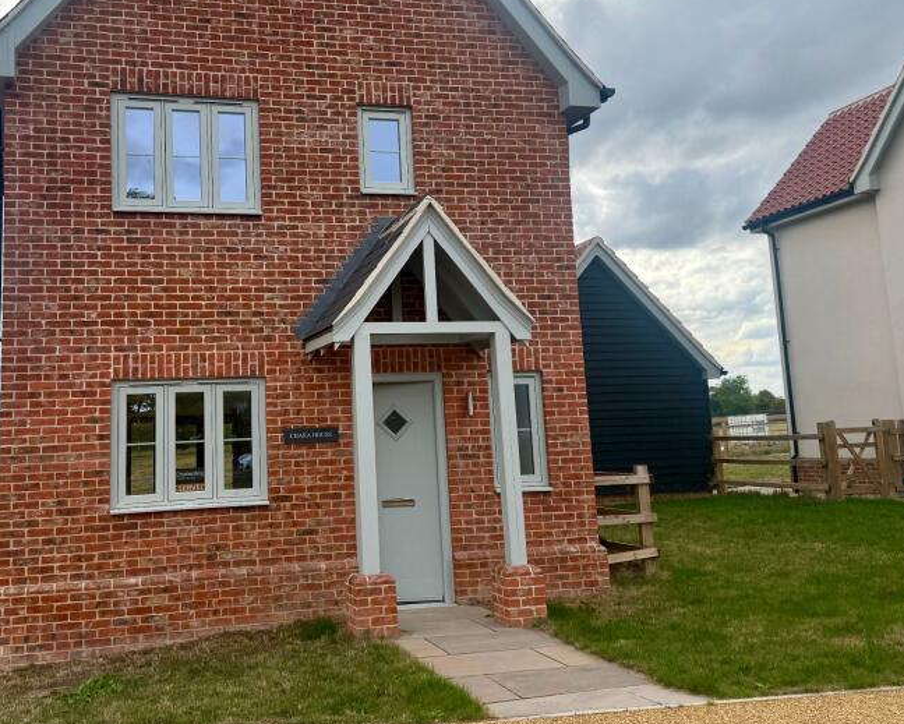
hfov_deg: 48.7
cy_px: 272
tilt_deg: +10.0
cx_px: 356
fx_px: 990
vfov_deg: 39.9
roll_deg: +2.4
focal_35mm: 37
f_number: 1.78
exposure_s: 1/3279
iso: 100
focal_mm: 6.76
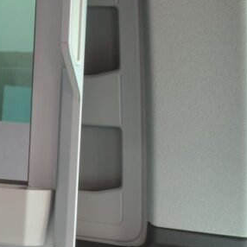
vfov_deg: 10.5
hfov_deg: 9.9
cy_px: 187
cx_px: -226
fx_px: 1338
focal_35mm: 166
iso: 100
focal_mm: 31
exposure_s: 1/4
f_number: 11
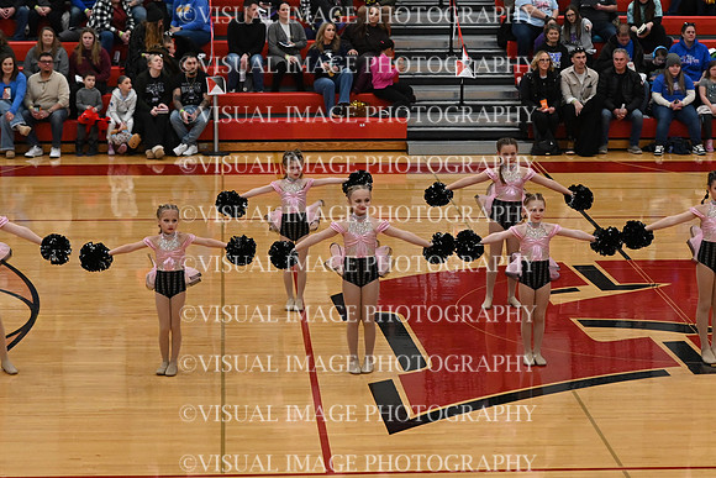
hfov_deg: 19.5
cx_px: 358
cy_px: 239
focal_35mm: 105
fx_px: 2089
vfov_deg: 13.0
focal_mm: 70
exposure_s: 1/400
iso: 5000
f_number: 4
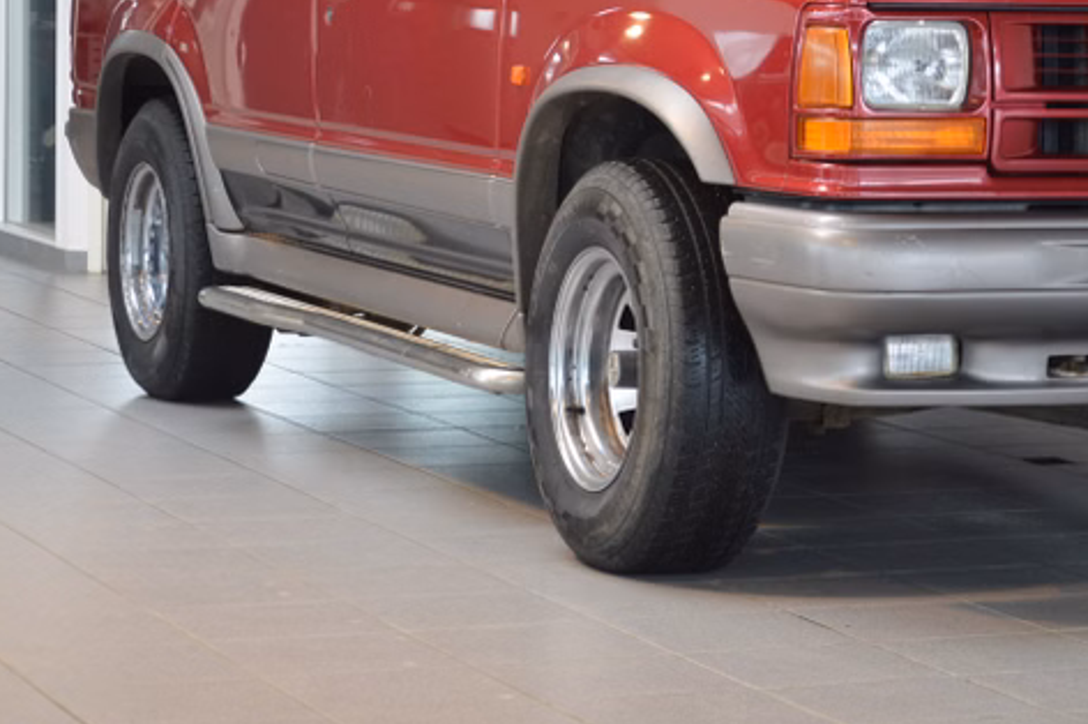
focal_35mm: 127
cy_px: 182
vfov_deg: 10.8
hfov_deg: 16.0
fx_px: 3835
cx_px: 857
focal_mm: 50
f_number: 5
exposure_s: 1/20
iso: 400
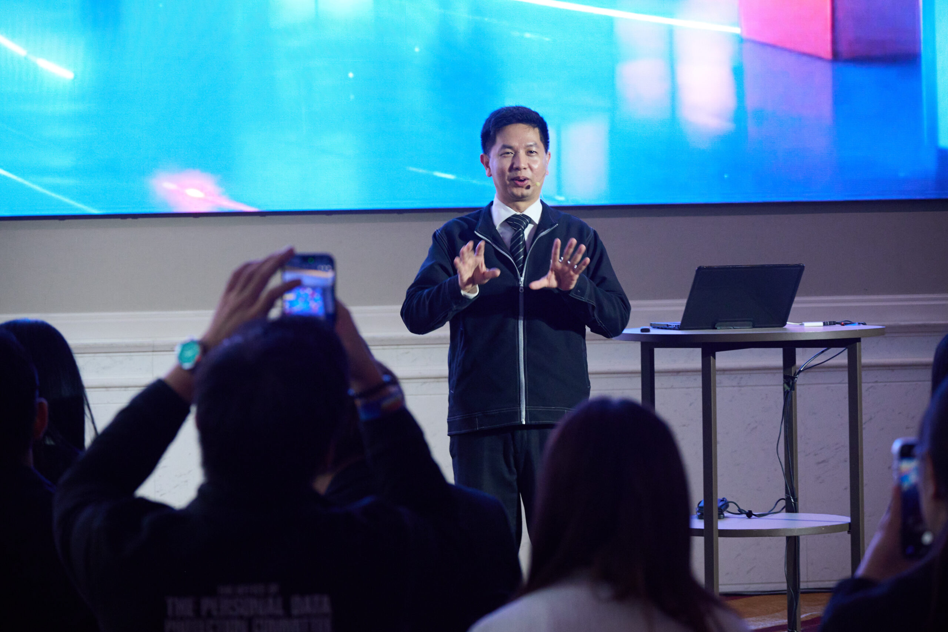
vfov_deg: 9.5
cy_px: 316
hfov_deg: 14.3
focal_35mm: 144
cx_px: 474
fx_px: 3792
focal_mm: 96
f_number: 5
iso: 2500
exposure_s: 1/80
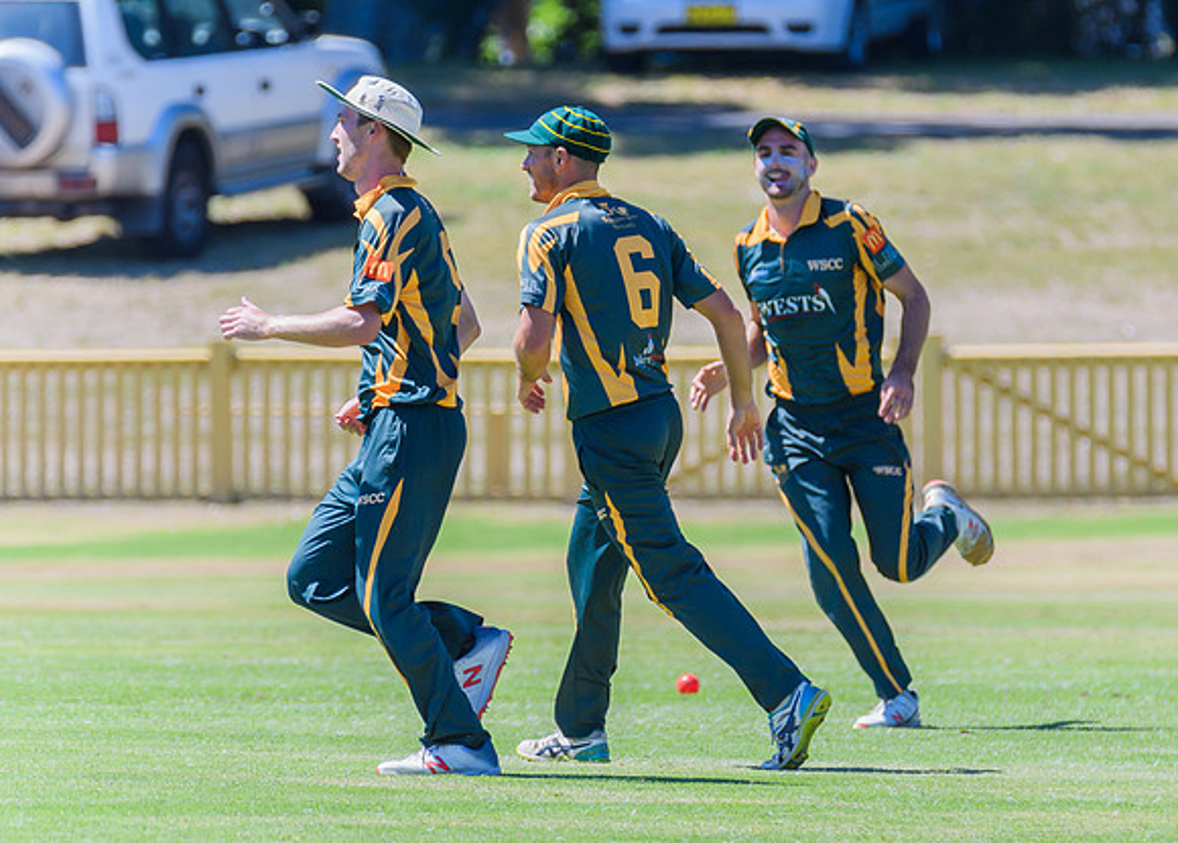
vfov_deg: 2.0
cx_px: 725
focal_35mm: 725
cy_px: 483
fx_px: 24256
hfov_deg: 2.8
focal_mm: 400
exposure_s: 1/1000
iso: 400
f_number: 6
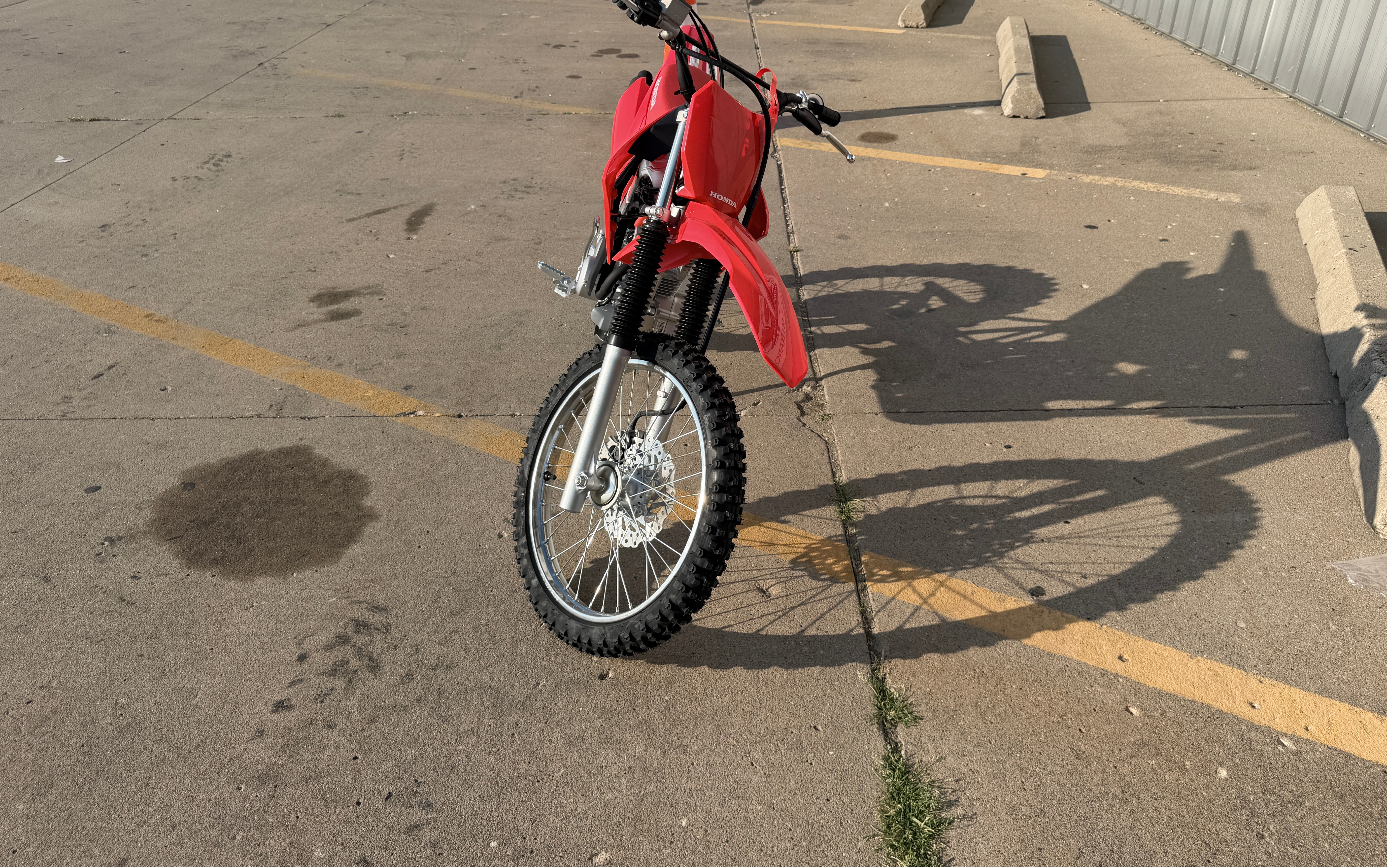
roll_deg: +0.1
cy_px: 376
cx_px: 701
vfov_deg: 47.5
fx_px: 983
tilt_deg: -27.1
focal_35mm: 26
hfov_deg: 70.4
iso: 80
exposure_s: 1/3425
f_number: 1.78
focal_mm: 6.76
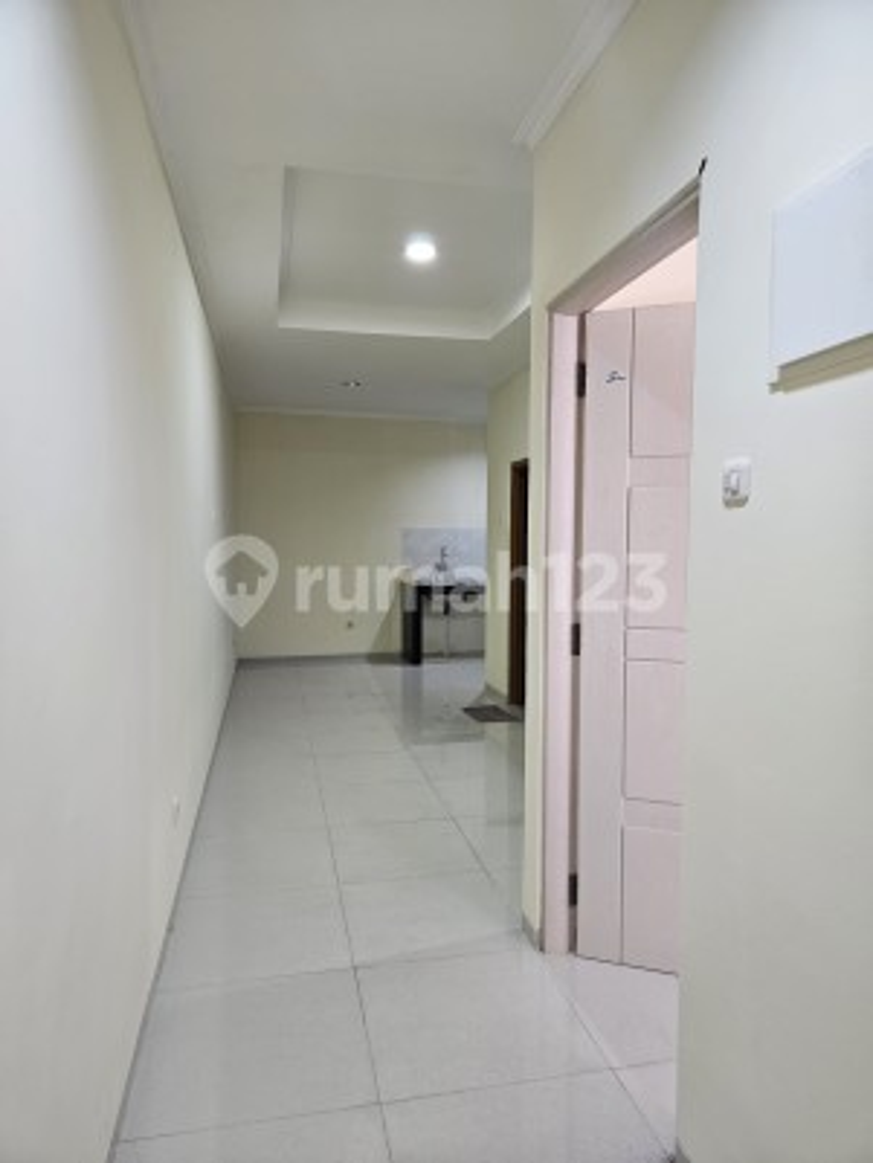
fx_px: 773
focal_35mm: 23
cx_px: 436
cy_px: 582
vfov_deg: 73.9
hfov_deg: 58.9
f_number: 1.8
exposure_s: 1/100
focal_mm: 5.4
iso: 320
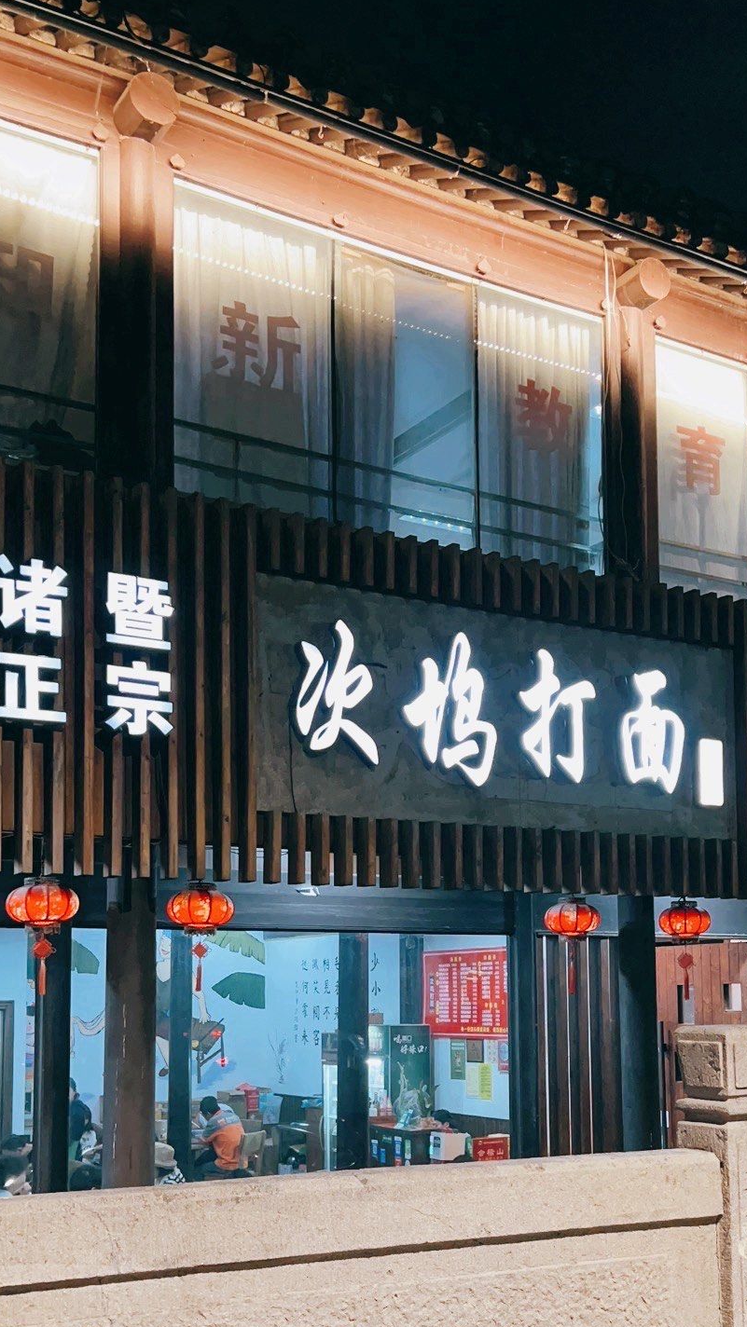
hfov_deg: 18.5
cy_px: 660
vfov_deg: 32.4
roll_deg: +1.0
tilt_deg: +3.5
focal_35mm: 65
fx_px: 2289
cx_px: 426
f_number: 1.5
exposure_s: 1/50
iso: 320
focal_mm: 5.7
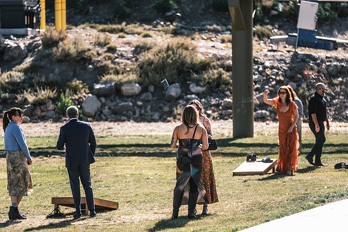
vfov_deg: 6.5
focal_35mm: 210
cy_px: 116
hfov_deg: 9.8
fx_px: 2030
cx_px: 174
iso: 125
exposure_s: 1/900
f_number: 2.8
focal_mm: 140
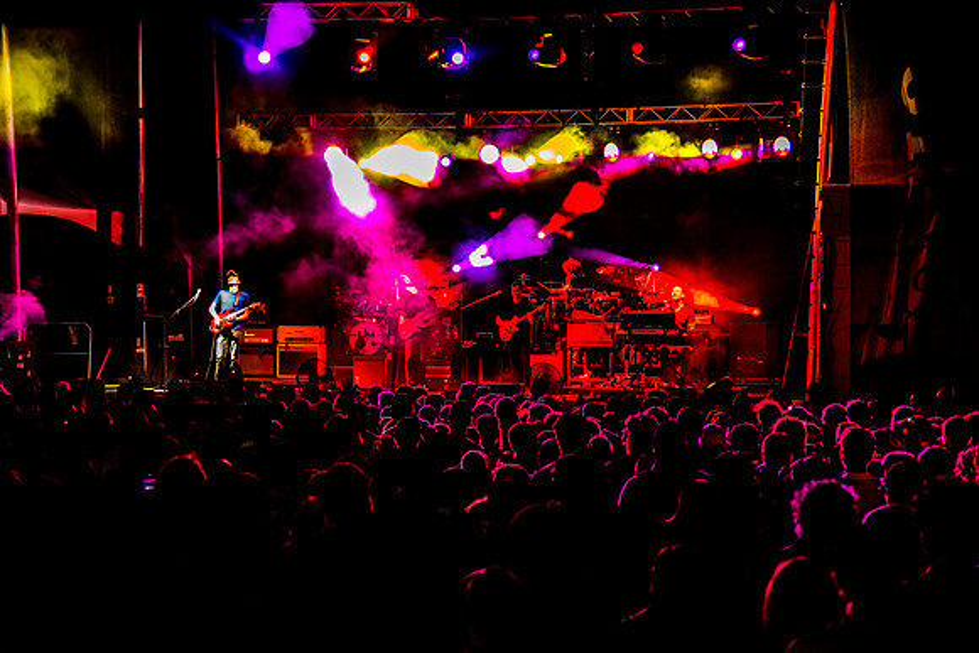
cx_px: 490
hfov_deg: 28.8
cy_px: 326
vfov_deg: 19.5
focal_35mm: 70
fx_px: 1904
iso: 2000
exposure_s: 1/125
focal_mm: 70
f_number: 4
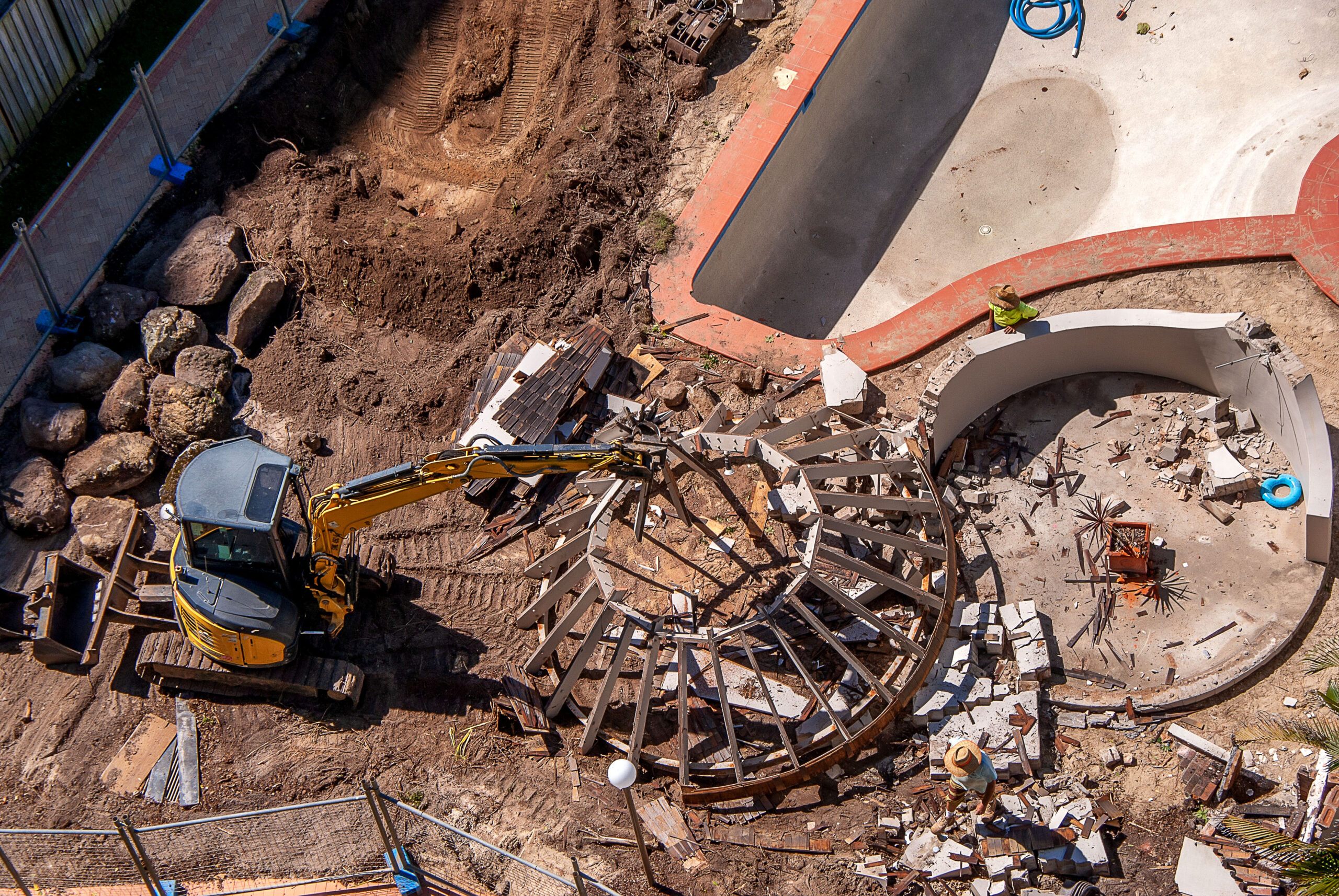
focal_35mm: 90
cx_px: 670
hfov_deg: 22.6
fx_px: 3352
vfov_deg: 15.2
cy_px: 448
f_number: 6.3
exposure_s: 1/500
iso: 100
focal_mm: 60
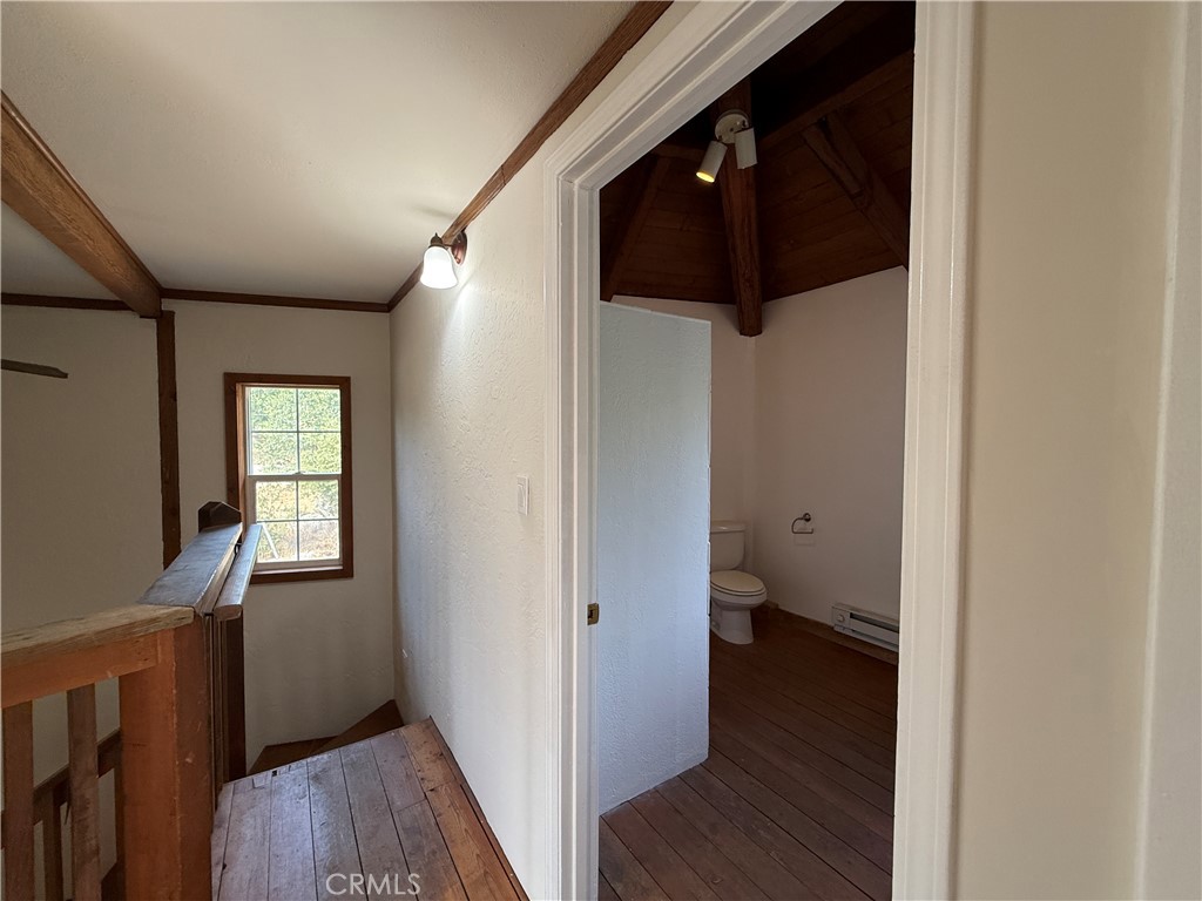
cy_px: 450
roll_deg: +0.6
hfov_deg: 102.1
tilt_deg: -1.6
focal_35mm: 14
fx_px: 486
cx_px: 601
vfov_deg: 85.7
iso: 200
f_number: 2.2
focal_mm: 2.22
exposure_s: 1/120
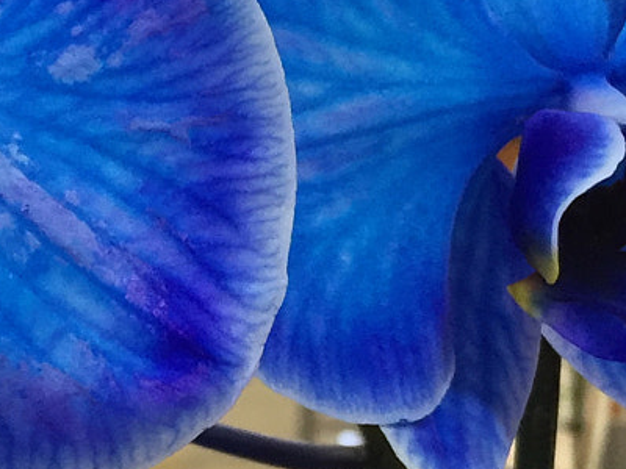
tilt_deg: -13.1
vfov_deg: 12.7
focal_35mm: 116
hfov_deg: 16.3
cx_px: -111
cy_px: 380
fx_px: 2098
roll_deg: -1.7
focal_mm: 4.15
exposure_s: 1/30
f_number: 2.2
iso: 50
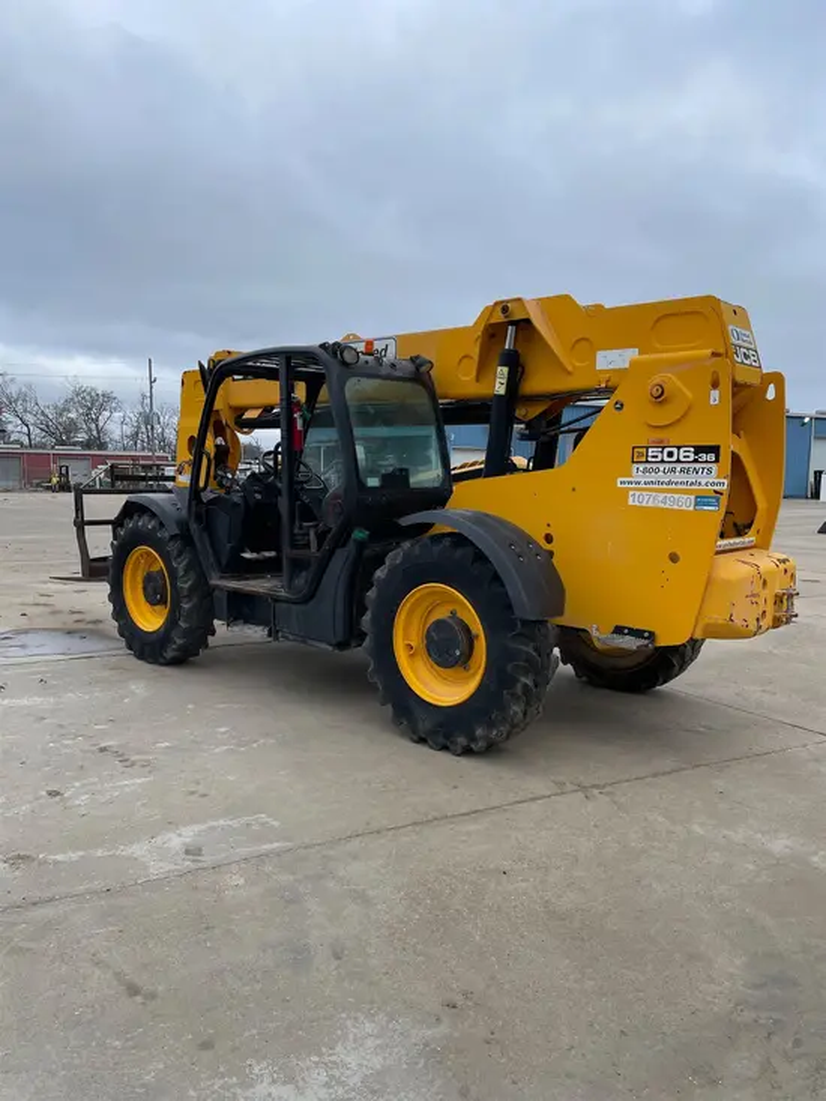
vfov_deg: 67.3
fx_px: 827
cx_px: 413
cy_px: 550
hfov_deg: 53.1
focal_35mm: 26
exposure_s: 1/1261
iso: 32
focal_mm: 4.2
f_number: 1.6
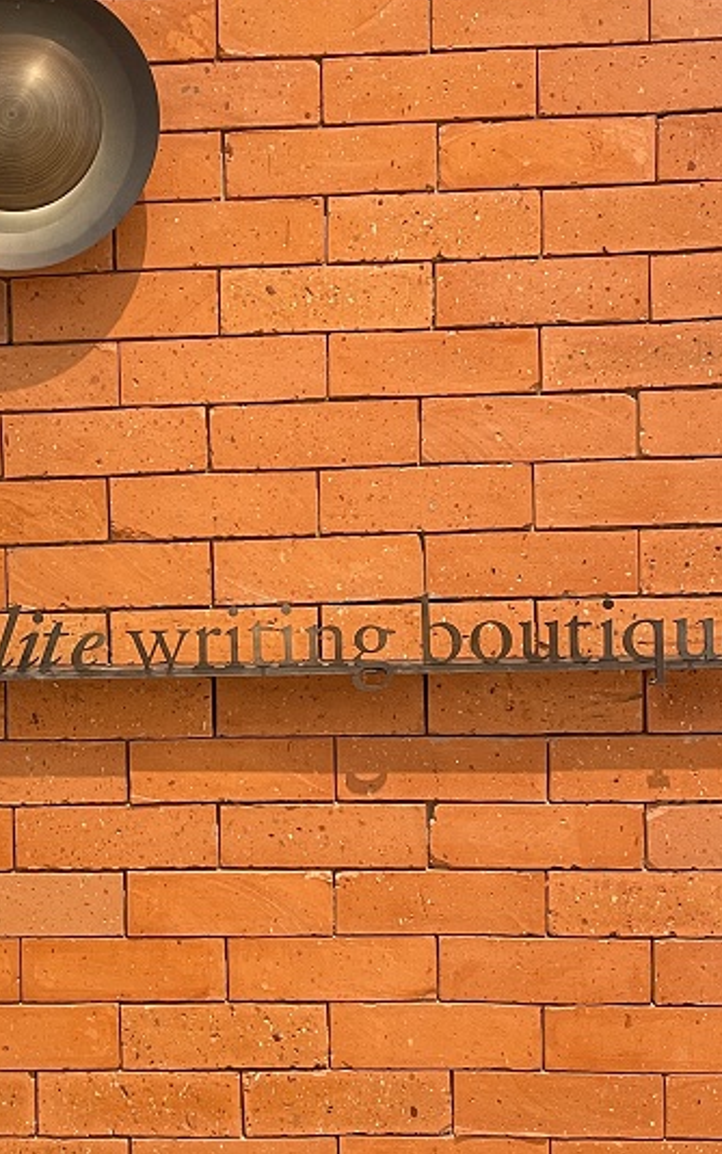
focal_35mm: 55
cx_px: 73
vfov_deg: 36.9
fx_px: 1731
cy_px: 603
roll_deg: +1.2
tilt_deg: -2.1
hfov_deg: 23.0
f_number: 1.6
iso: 125
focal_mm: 4.2
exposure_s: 1/73
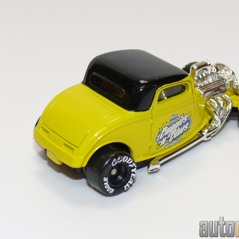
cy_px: 118
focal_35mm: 112
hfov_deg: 15.5
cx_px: 150
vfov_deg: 15.6
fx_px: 875
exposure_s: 1/30
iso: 100
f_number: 4
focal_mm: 12.5
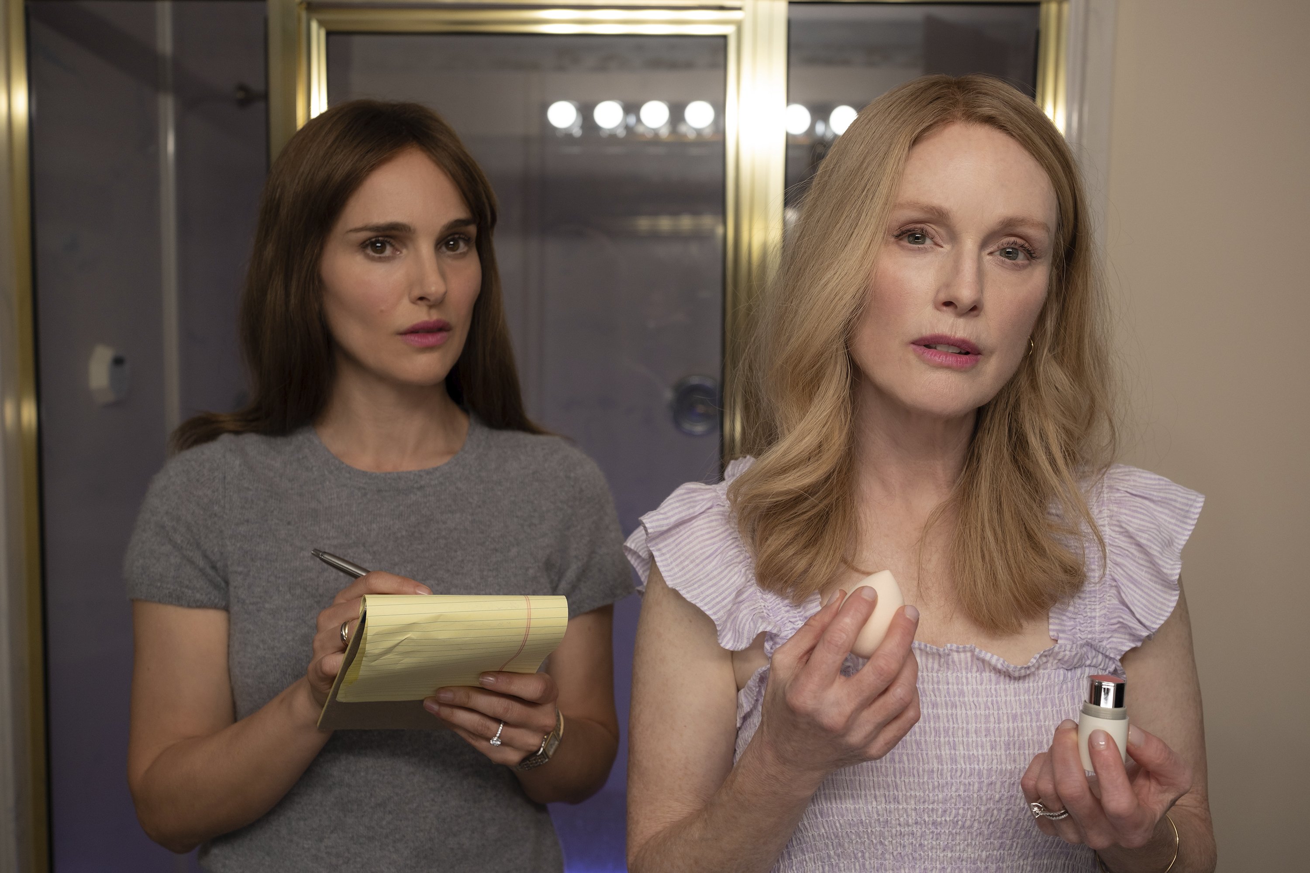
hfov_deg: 54.4
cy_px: 436
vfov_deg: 37.9
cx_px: 655
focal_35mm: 35
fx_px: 1274
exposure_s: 1/60
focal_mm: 23
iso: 400
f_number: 3.2
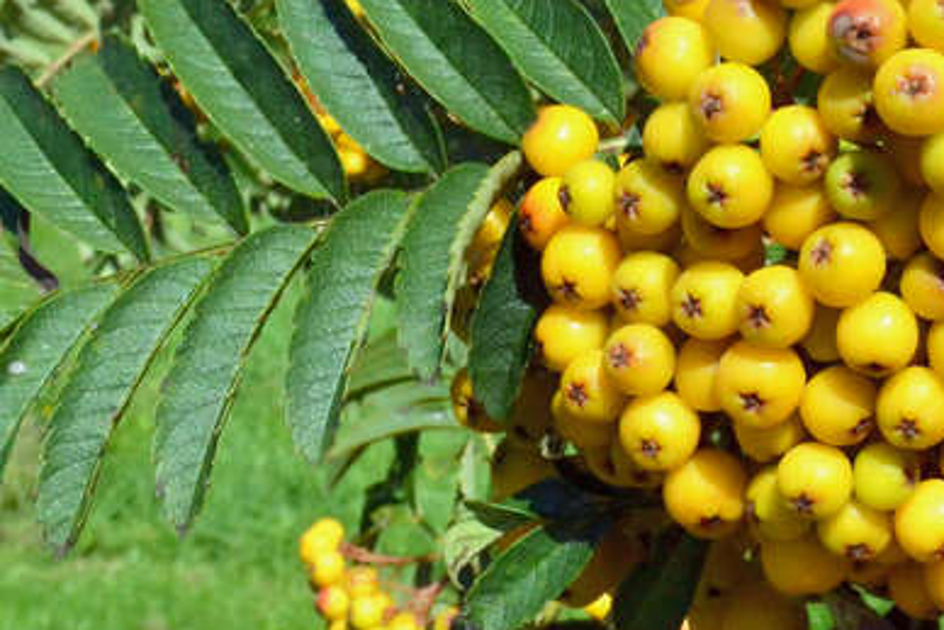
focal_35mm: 102
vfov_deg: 13.4
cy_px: 208
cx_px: 1007
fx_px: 2676
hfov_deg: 19.3
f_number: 14
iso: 1600
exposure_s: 1/800
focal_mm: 24
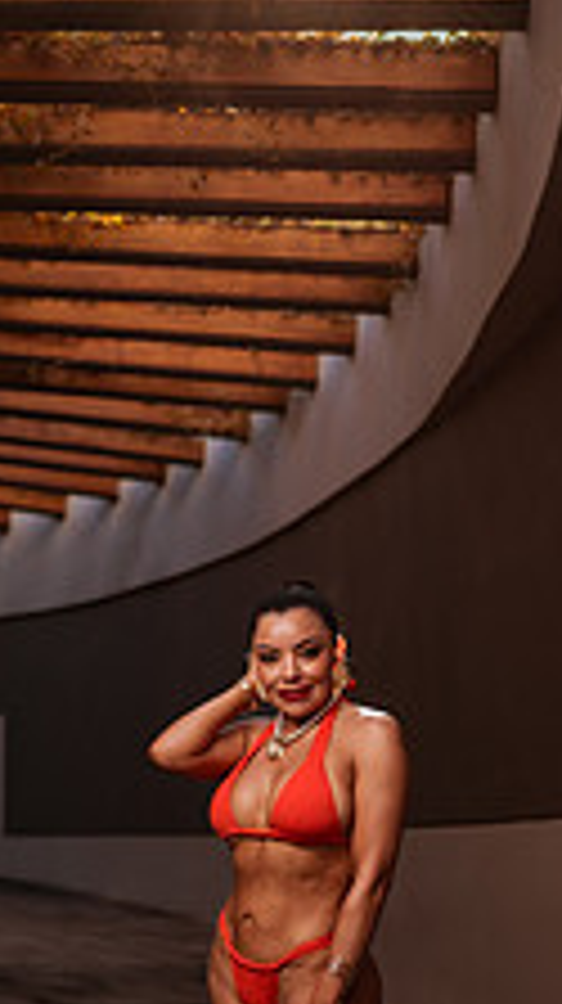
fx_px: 1966
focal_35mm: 74
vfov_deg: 28.1
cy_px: 792
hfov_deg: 16.3
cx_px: 342
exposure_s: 1/500
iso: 50
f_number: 1.8
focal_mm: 35
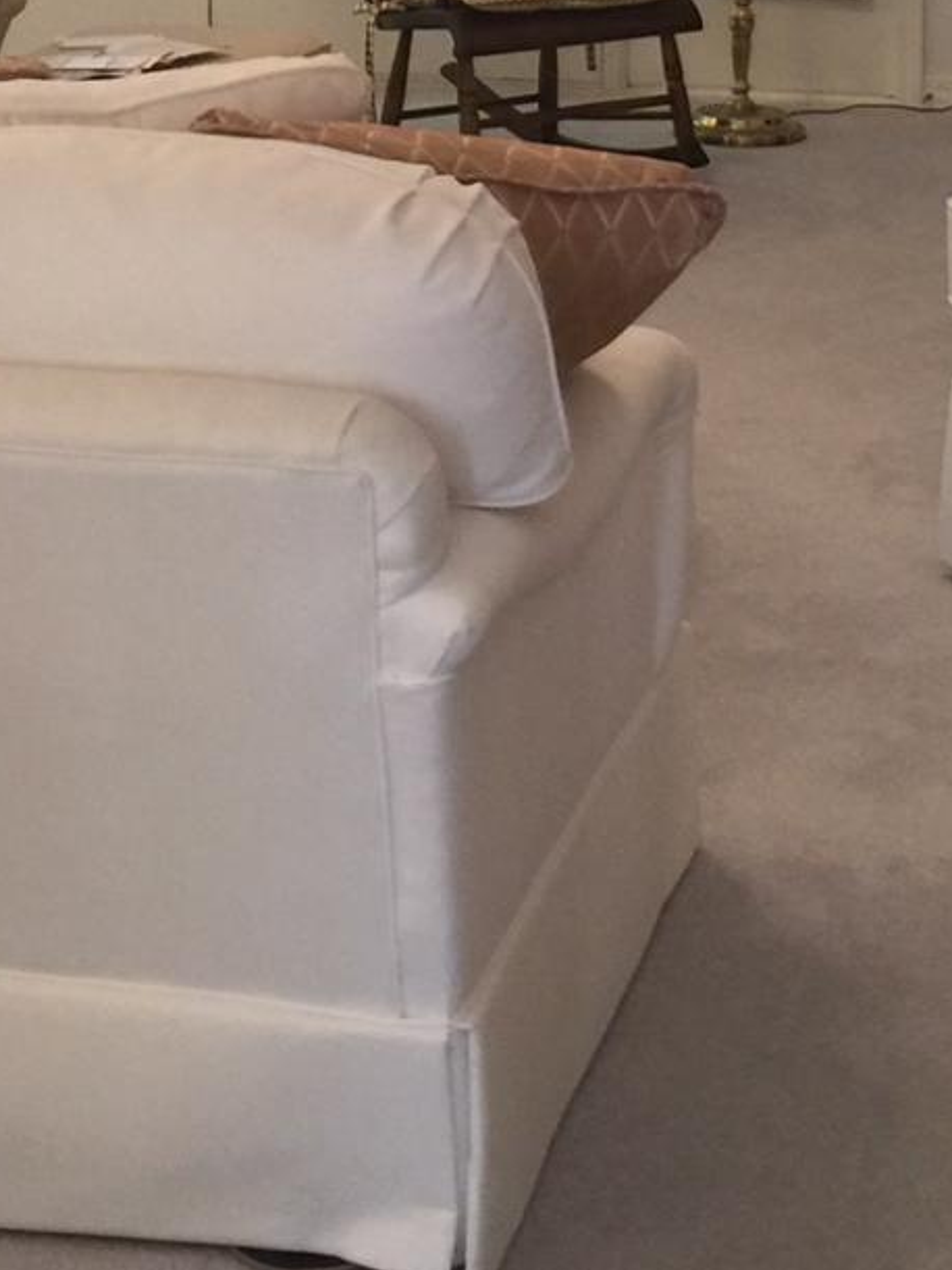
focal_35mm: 95
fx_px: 3485
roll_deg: +0.1
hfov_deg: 15.6
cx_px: 536
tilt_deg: -4.2
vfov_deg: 19.4
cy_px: -262
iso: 80
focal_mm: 4.15
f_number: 2.2
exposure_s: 1/15
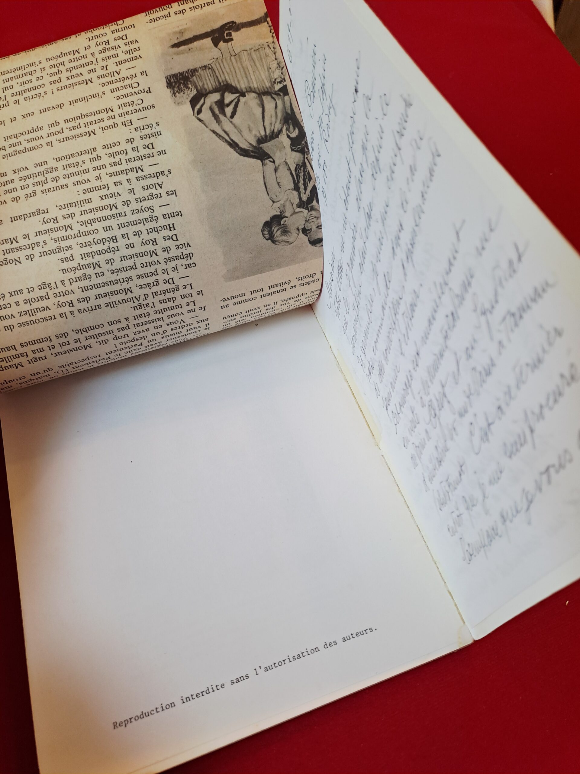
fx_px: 559
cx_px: 290
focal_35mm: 25
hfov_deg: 54.9
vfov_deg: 69.4
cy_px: 387
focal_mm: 4.65
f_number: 1.8
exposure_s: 1/60
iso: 125
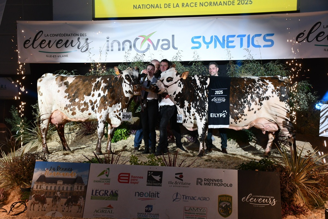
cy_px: 110
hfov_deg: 41.1
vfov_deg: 28.1
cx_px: 164
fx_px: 437
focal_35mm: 48
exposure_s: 1/160
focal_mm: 32
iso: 800
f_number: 4
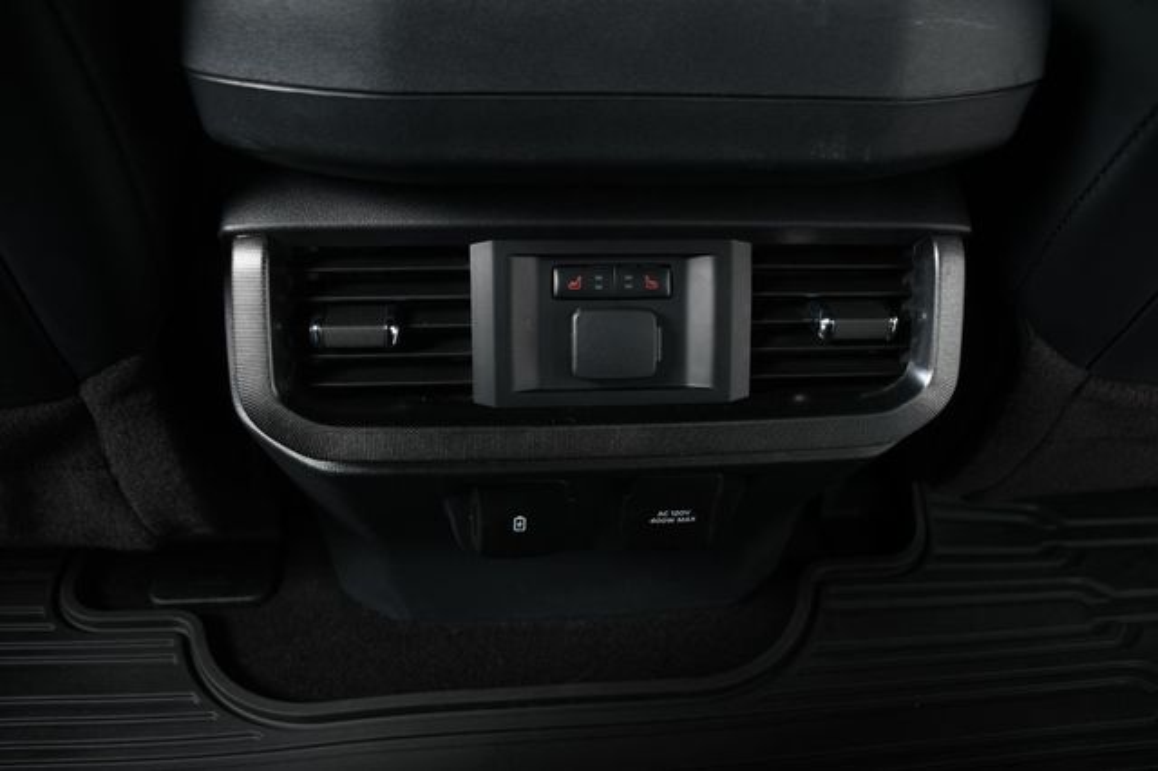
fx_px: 964
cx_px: 579
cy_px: 386
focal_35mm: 30
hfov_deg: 62.0
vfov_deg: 43.6
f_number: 3.5
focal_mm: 20
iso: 100
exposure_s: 1/160
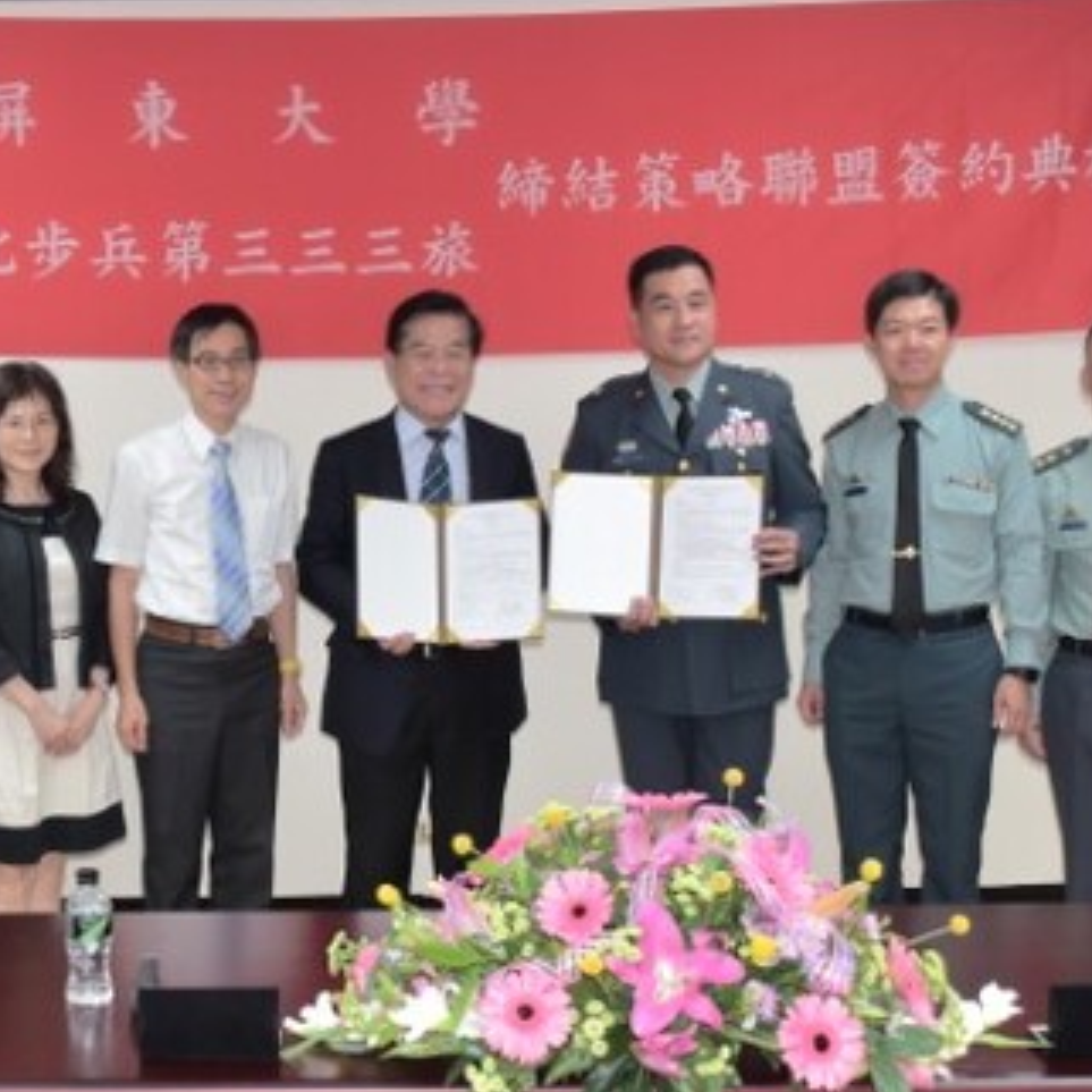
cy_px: 570
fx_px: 2282
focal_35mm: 64
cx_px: 279
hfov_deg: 26.6
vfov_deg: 26.9
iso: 800
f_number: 5.6
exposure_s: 1/60
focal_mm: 23
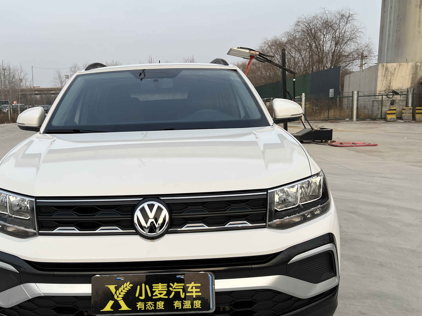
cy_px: 186
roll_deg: +1.6
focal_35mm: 36
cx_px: 165
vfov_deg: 39.5
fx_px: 439
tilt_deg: -8.7
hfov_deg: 51.0
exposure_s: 1/758
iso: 50
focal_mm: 5.7
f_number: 1.5
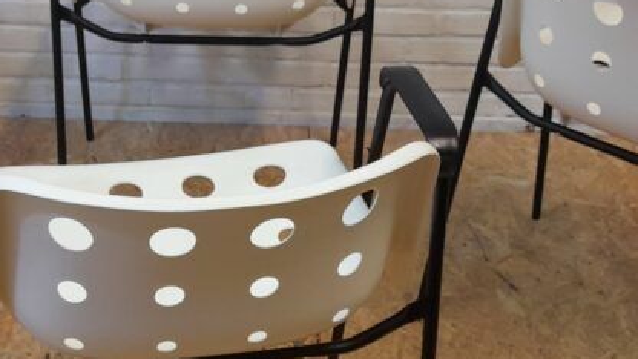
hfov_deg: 31.2
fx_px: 1133
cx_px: 221
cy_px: 199
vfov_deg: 18.0
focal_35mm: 67
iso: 160
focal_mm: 4.6
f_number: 2
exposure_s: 1/50
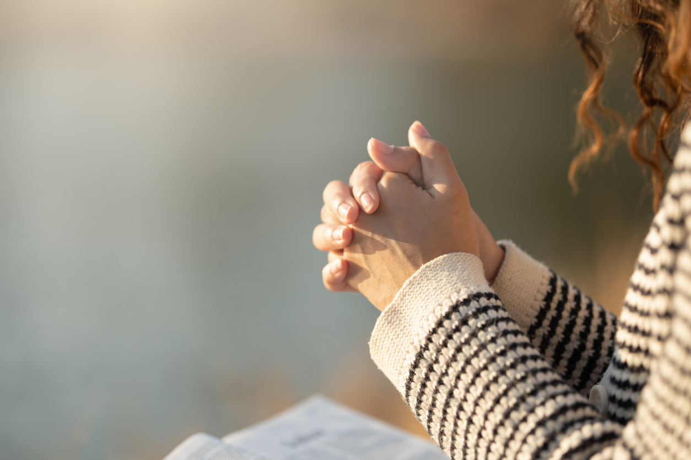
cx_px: 346
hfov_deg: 24.2
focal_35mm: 84
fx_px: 1612
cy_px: 230
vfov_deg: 16.3
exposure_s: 1/3200
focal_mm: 56
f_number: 1.6
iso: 160
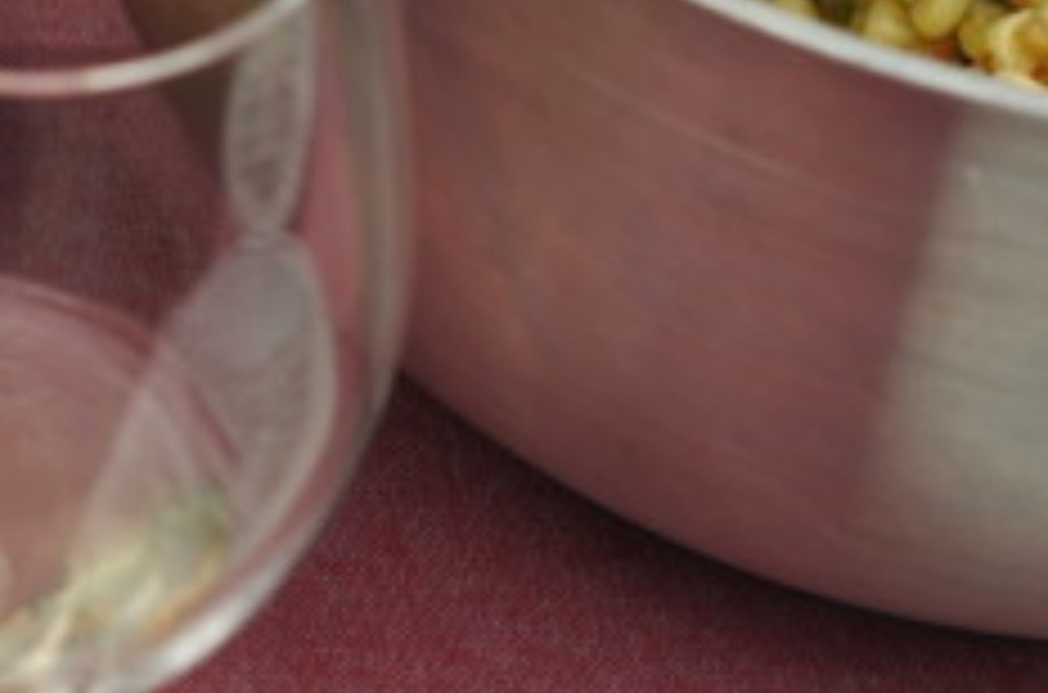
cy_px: -146
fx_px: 5806
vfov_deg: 6.8
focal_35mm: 200
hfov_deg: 10.2
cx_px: 18
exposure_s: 1/250
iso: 200
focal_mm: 50
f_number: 8
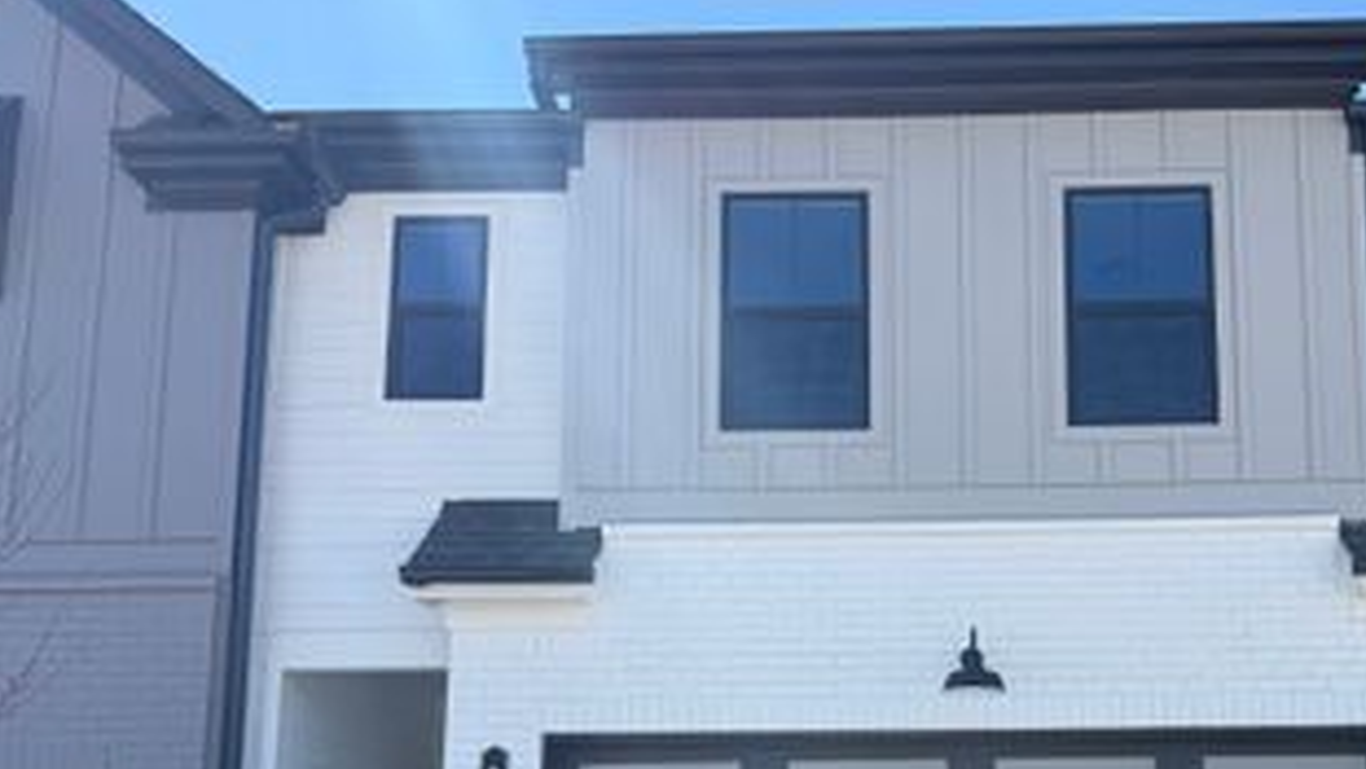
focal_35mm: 42
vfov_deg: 27.6
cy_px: 653
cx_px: 953
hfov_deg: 47.2
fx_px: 1521
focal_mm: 6.76
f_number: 1.78
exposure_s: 1/2611
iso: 80
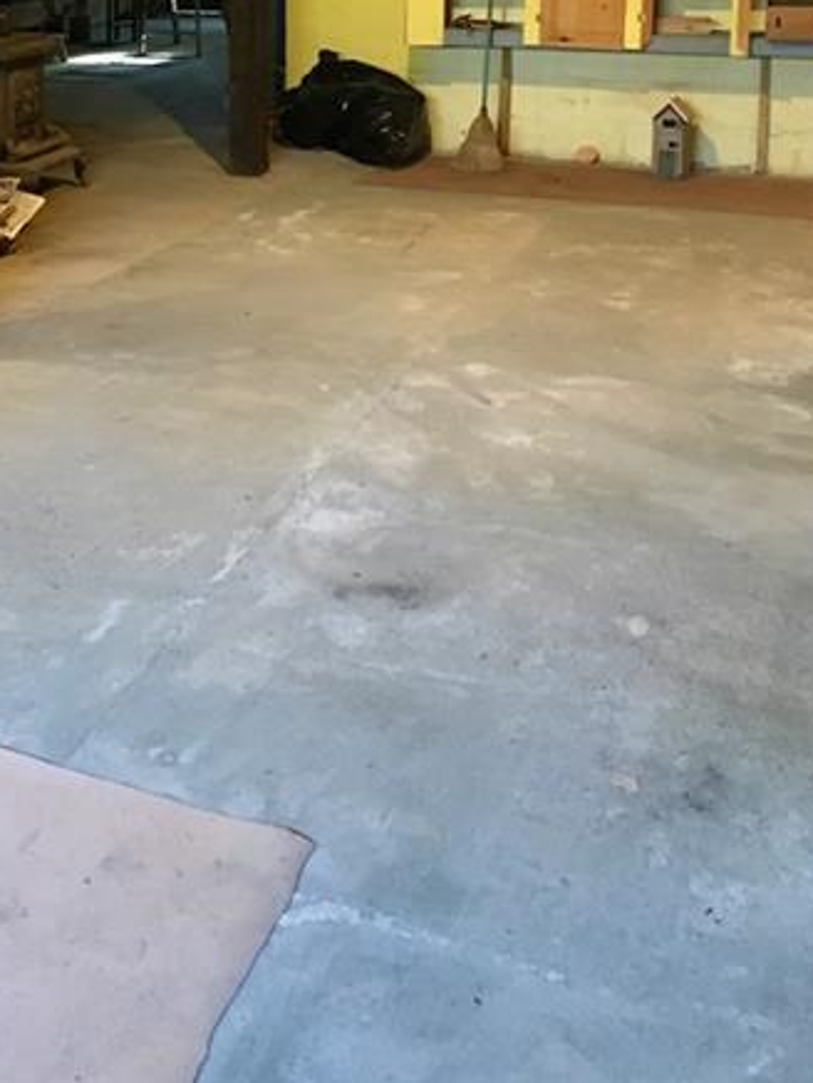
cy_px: 154
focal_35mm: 51
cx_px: 174
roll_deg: +1.7
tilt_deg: -9.1
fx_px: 1596
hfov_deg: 28.0
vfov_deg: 35.7
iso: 400
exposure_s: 1/15
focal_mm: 4.15
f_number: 2.2
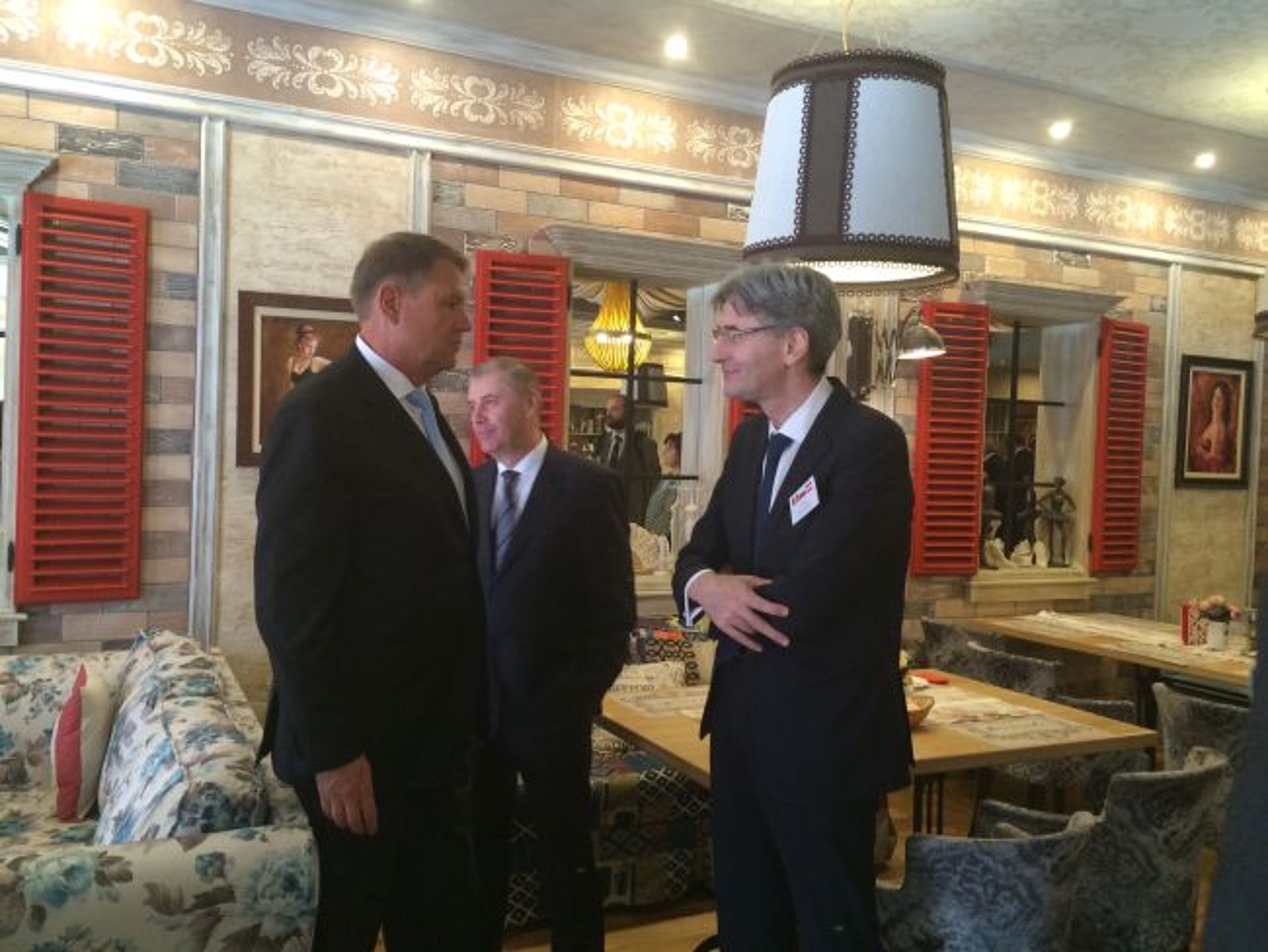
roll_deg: -2.6
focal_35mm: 29
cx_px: 634
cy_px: 476
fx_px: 1063
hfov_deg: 61.6
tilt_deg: -3.1
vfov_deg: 48.3
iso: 200
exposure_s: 1/33
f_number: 2.2
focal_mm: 4.15
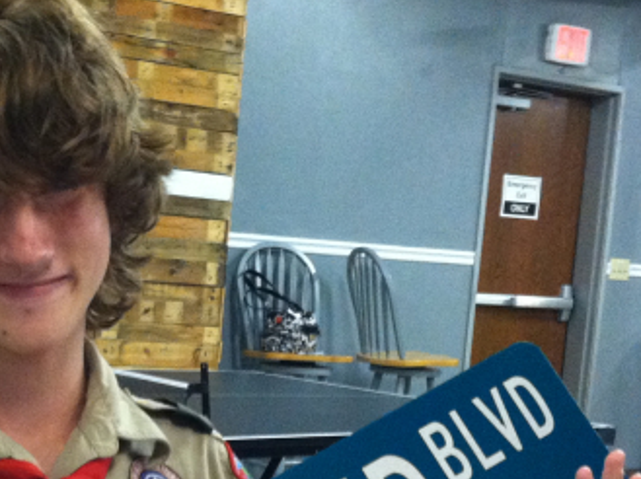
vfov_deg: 17.0
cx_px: 127
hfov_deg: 22.7
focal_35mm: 85
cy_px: 459
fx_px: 1572
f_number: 2.8
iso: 400
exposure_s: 1/15
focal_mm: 3.85
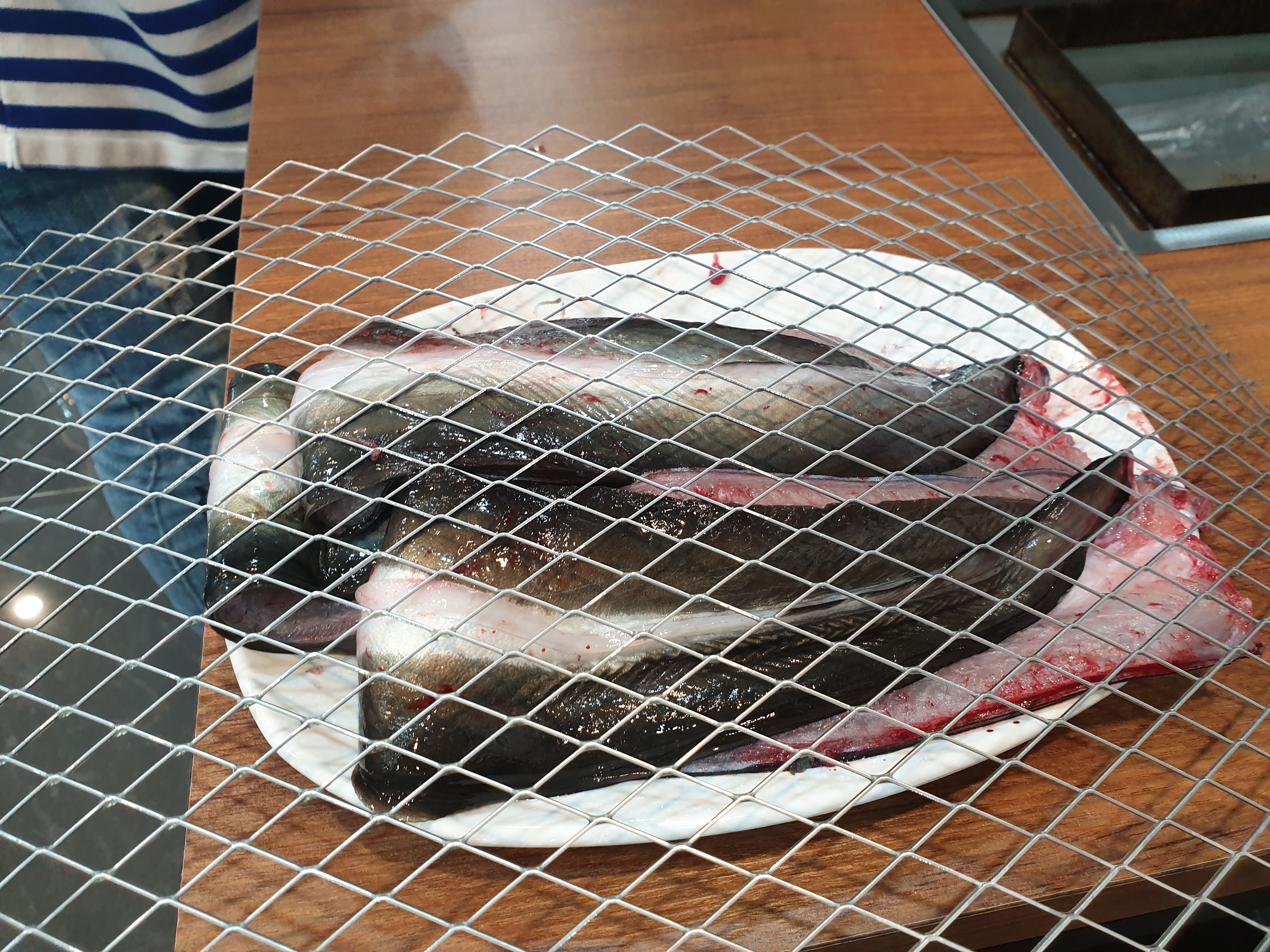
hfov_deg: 67.3
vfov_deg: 53.1
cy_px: 476
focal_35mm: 26
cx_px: 635
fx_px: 954
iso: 200
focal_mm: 4.3
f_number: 2.4
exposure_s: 1/60
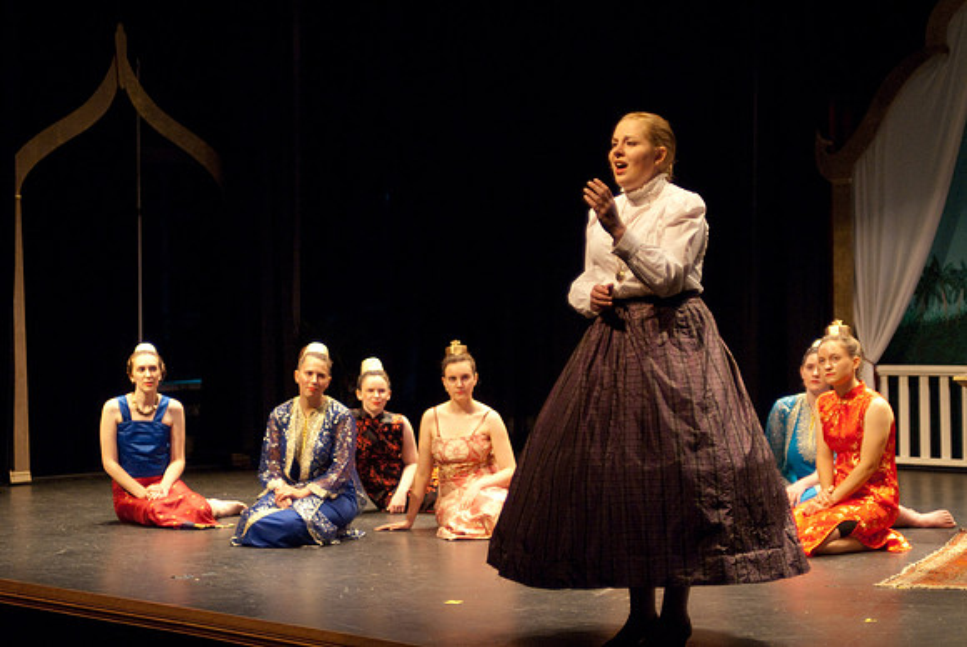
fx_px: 2017
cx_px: 484
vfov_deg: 18.2
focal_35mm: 75
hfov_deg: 27.0
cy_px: 324
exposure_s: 1/100
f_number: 2.8
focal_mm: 50
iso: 1000
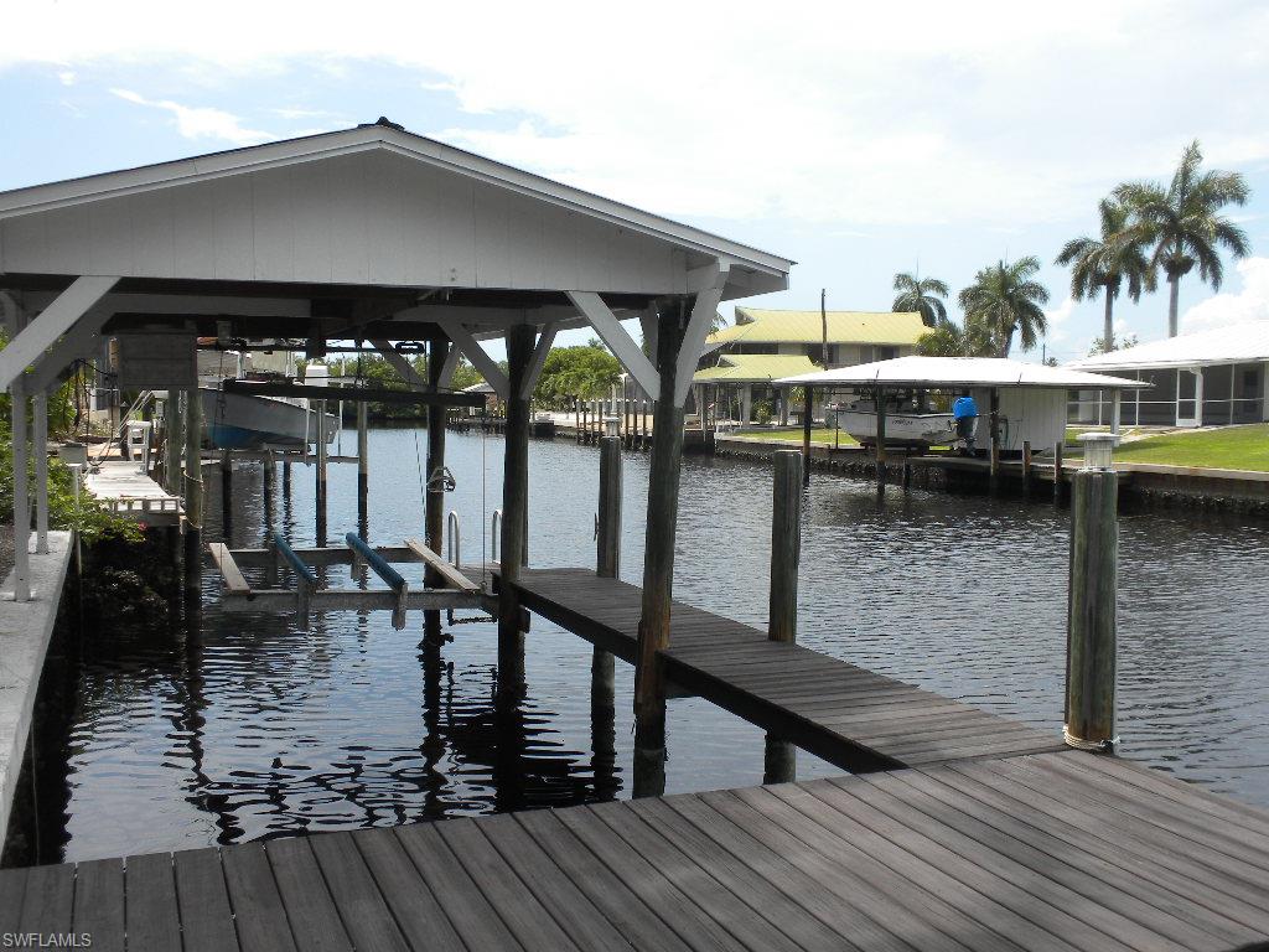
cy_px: 476
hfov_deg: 50.1
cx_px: 634
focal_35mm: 37
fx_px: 1356
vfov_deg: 38.7
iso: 64
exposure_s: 1/81
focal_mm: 6.6
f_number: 10
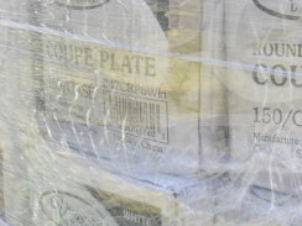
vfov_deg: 22.5
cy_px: 75
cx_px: 238
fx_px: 567
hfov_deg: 29.2
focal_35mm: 65
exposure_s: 1/200
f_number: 5.6
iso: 200
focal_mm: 18
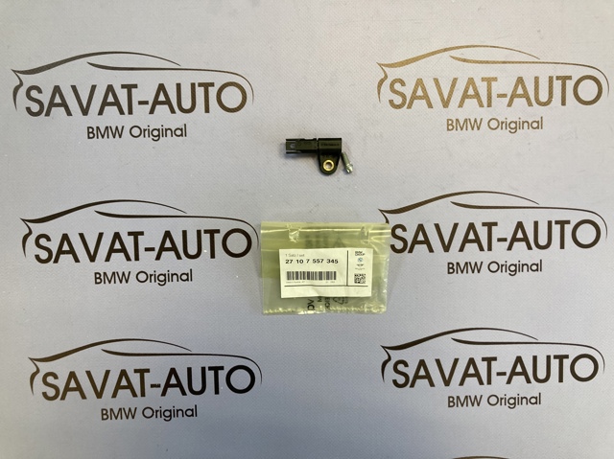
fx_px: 496
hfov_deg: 63.5
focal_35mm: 28
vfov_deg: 49.7
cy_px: 230
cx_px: 307
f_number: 1.8
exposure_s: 1/94
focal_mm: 3.99
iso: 80
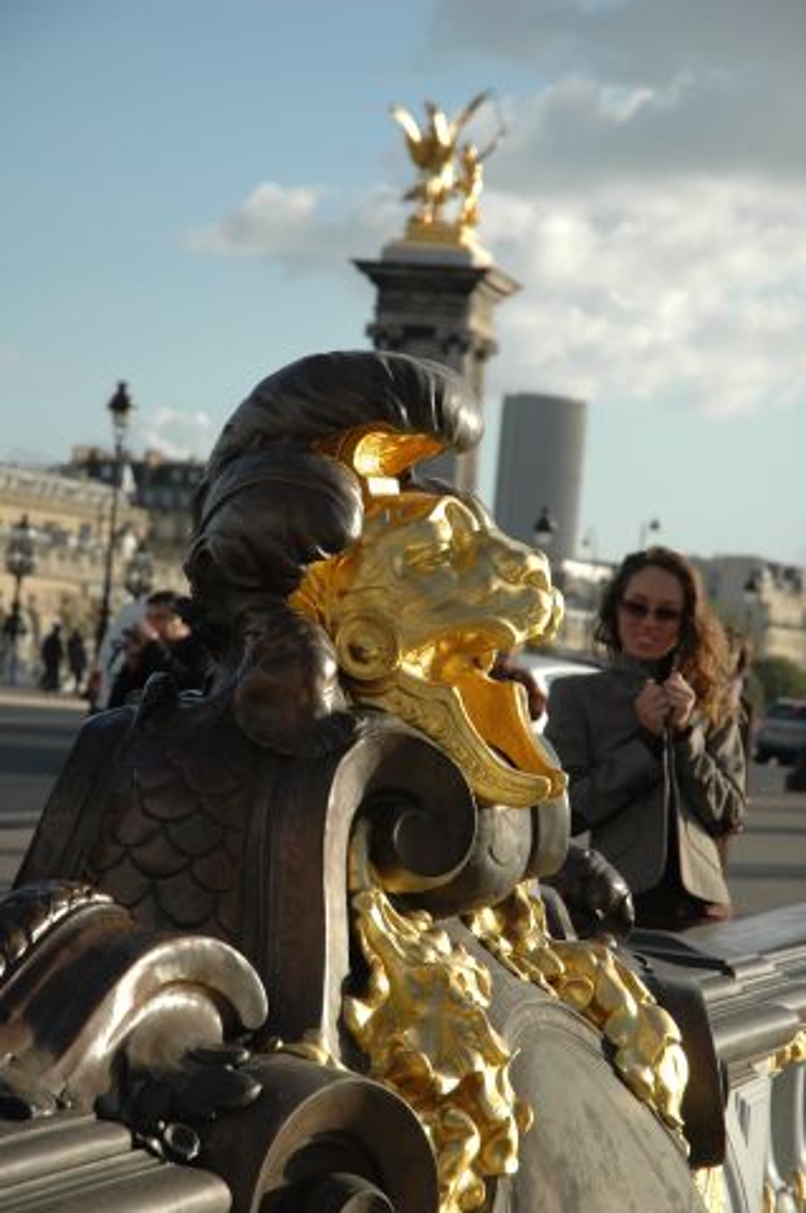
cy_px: 606
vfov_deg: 19.5
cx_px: 403
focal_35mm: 105
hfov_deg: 13.0
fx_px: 3534
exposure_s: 1/1000
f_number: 5.6
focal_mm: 70
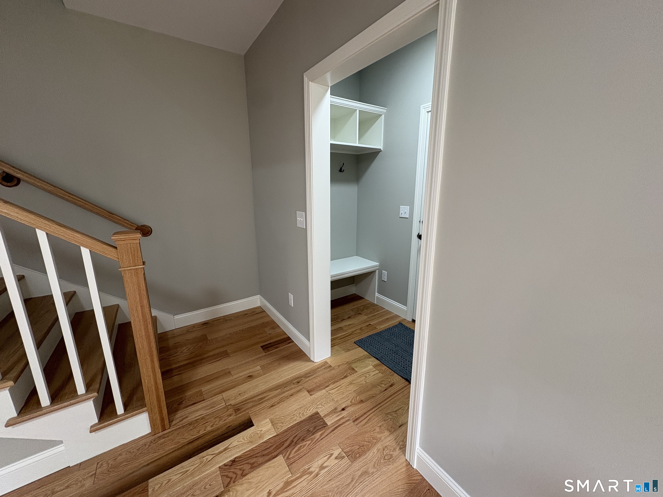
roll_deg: +0.5
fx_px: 268
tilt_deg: -12.3
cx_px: 332
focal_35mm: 14
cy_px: 248
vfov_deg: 85.7
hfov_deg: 102.1
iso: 125
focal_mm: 2.22
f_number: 2.2
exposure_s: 1/60
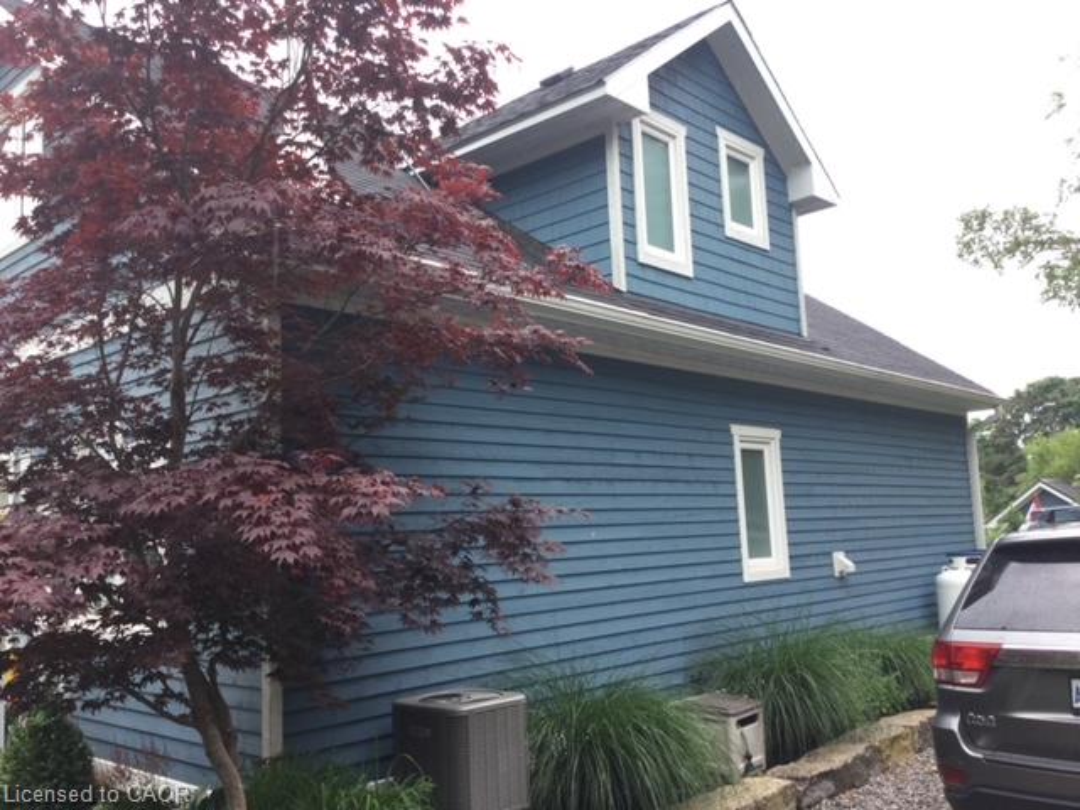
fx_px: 967
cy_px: 405
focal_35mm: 31
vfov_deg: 45.4
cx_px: 540
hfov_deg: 58.4
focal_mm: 3.3
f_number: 2.4
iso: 25
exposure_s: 1/186
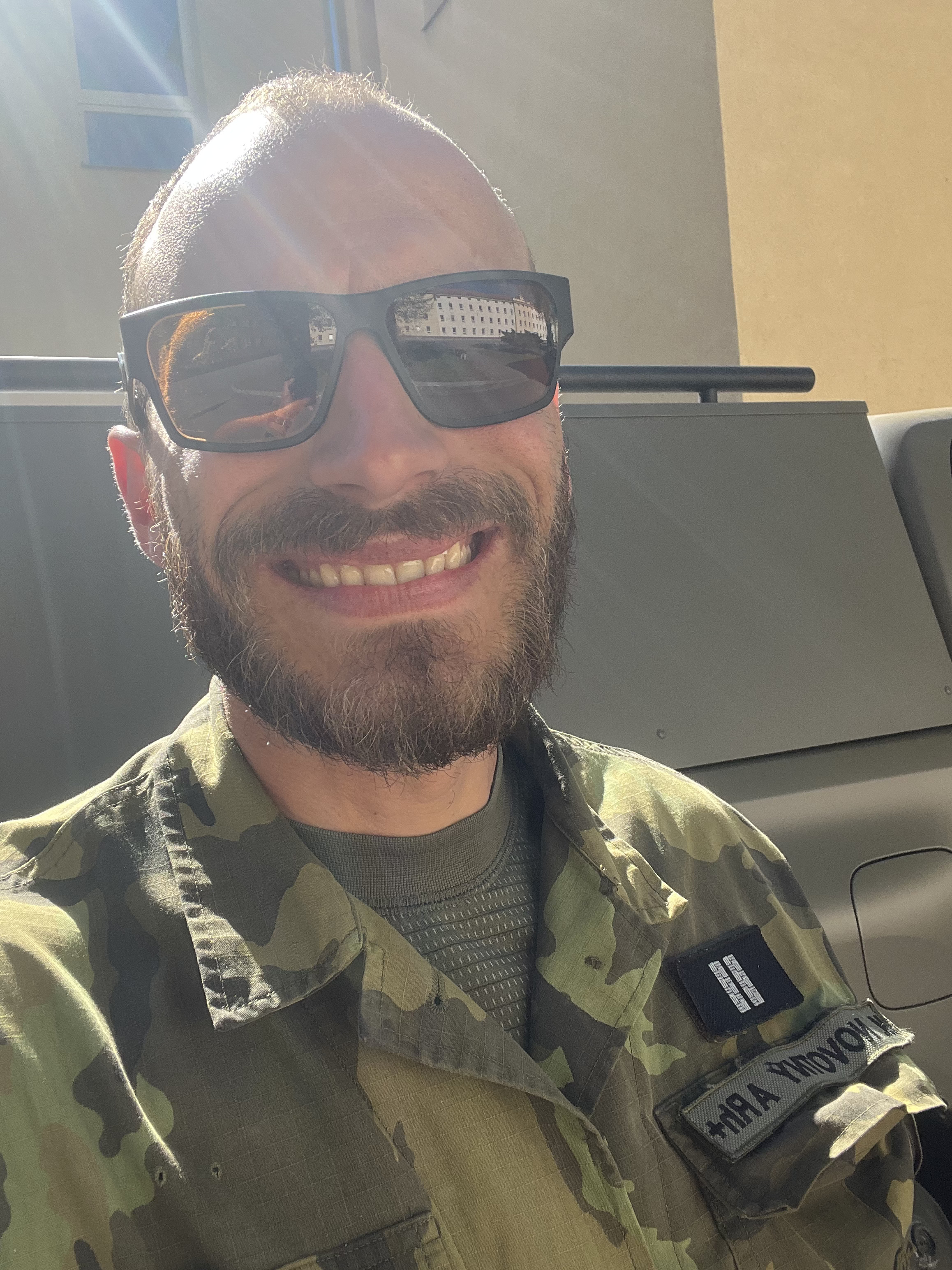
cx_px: 476
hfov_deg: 46.8
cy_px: 635
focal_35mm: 30
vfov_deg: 60.0
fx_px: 1100
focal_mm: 2.71
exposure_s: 1/342
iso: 32
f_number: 2.2
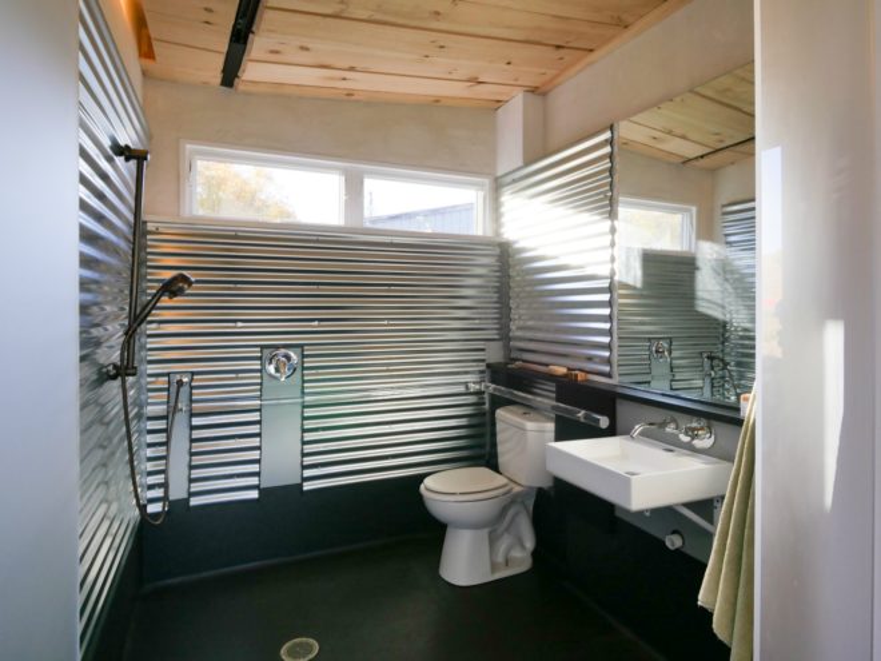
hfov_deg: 81.7
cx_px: 440
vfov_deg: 66.0
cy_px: 330
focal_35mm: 20
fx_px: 509
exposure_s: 1/125
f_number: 4.5
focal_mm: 10
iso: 200
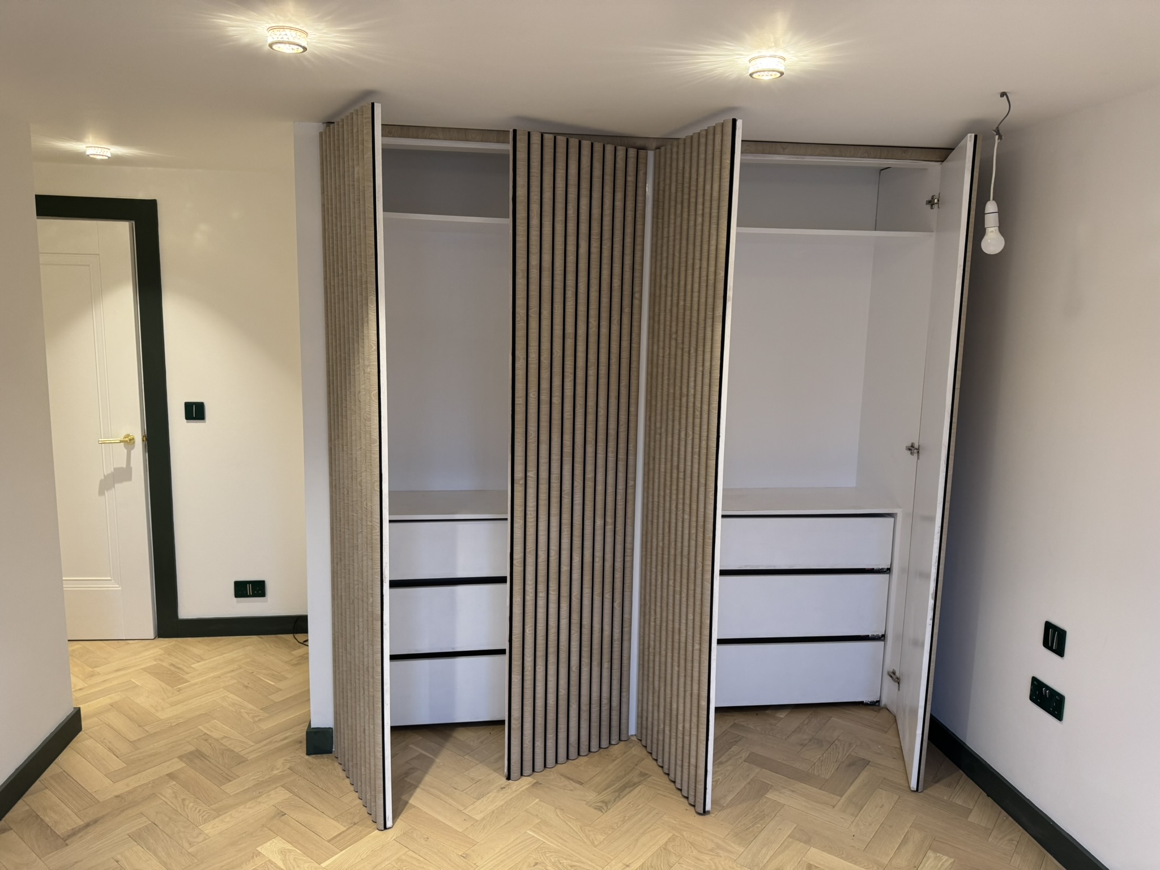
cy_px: 435
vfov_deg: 56.8
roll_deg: -1.4
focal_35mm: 24
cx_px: 580
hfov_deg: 71.6
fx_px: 804
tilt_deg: -9.4
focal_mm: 6.76
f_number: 1.78
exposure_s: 1/50
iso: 160
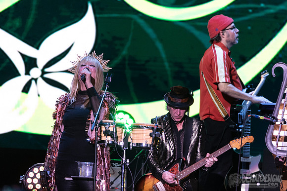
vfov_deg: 2.0
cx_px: 147
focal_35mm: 688
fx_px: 5483
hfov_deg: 3.0
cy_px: 82
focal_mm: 600
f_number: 6.3
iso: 2500
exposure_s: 1/200
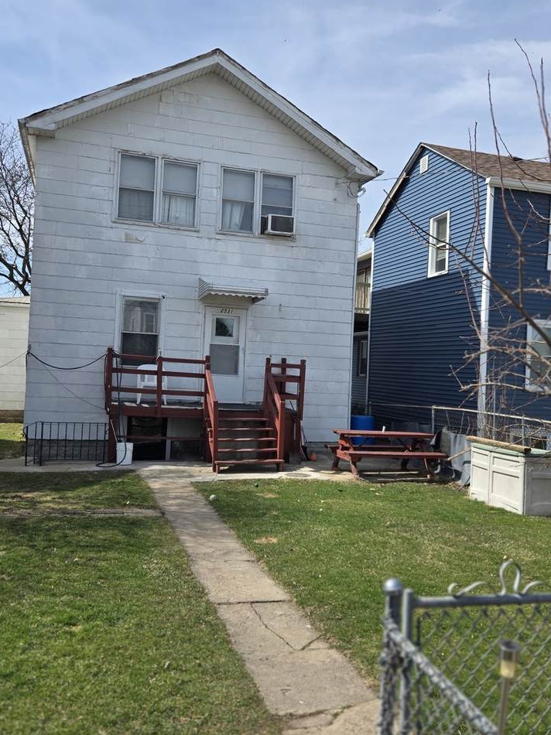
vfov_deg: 58.4
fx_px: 658
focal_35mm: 31
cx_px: 279
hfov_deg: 45.4
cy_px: 368
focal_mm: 5.4
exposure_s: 1/2921
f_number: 1.8
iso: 40
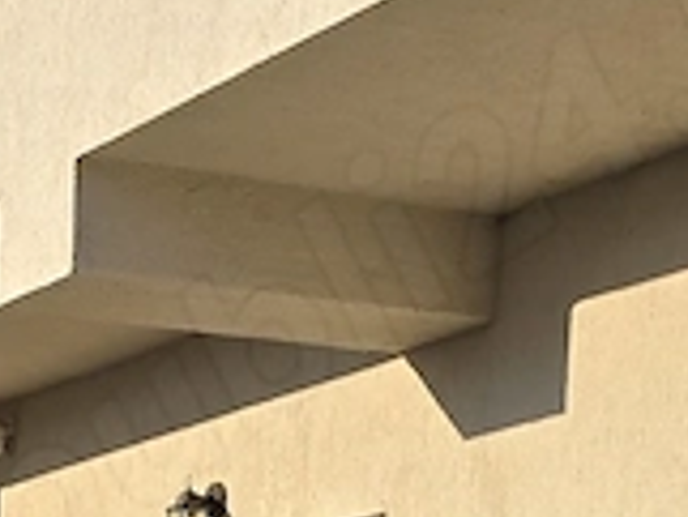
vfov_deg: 8.9
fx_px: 2844
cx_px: -77
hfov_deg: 13.5
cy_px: 1406
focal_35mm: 143
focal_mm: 6.3
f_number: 1.7
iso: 80
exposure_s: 1/3569
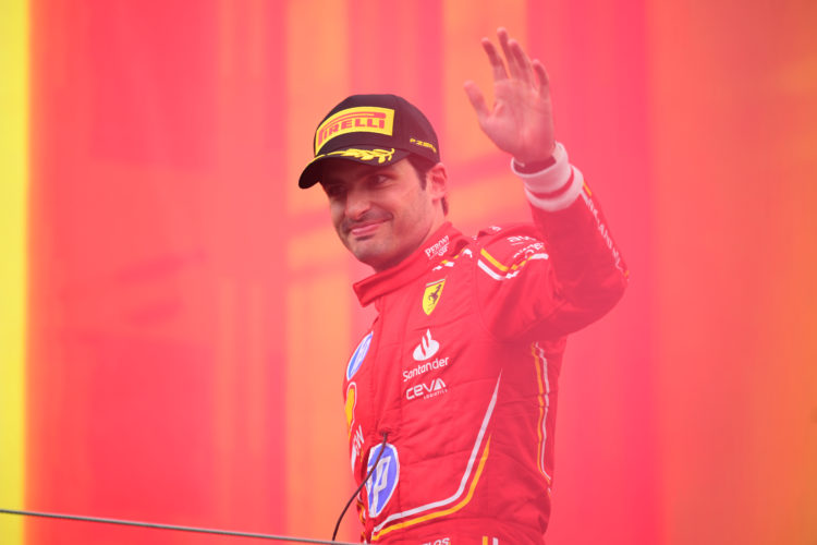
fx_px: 9077
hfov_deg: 5.2
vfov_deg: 3.4
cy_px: 272
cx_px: 408
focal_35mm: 400
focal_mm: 400
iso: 200
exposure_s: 1/800
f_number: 2.8
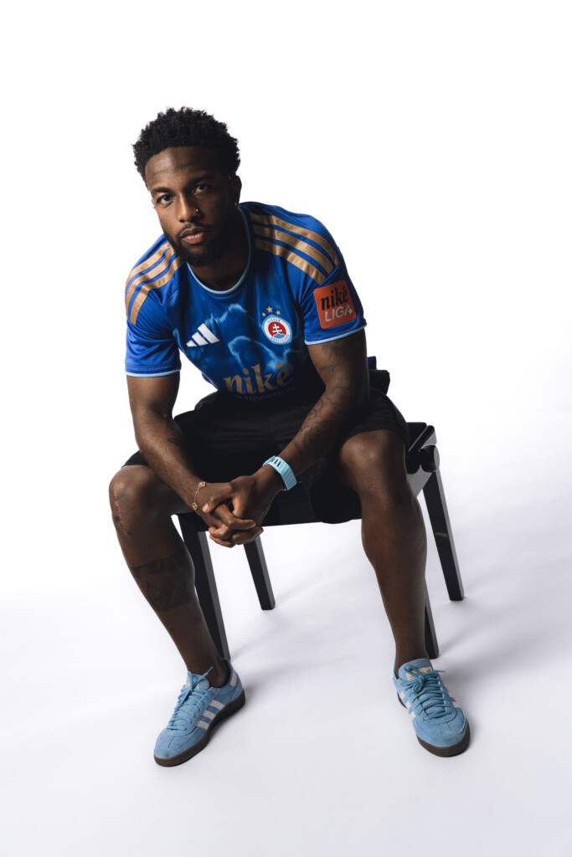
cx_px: 286
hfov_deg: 30.0
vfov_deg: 43.8
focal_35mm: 45
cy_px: 428
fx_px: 1067
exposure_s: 1/200
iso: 200
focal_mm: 44.8
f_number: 6.3
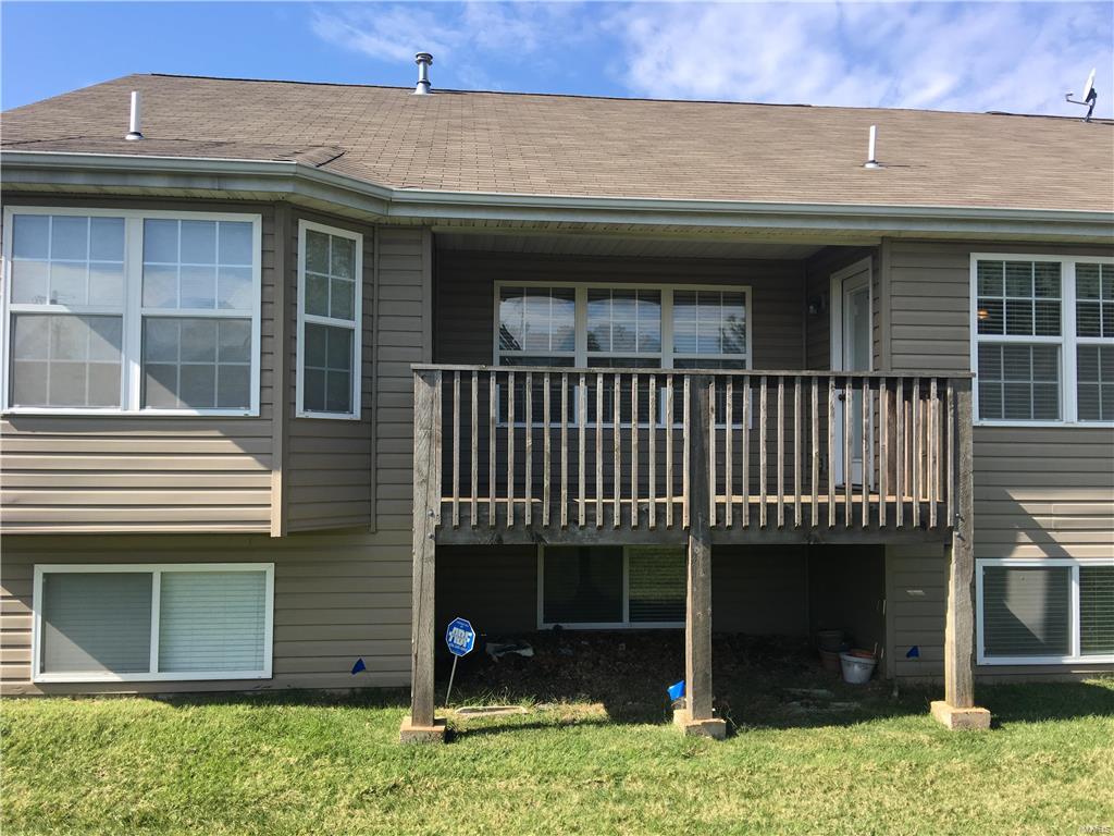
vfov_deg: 48.2
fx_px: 933
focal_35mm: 29
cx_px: 557
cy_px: 418
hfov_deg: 61.7
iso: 25
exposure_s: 1/674
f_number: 2.2
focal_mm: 4.15
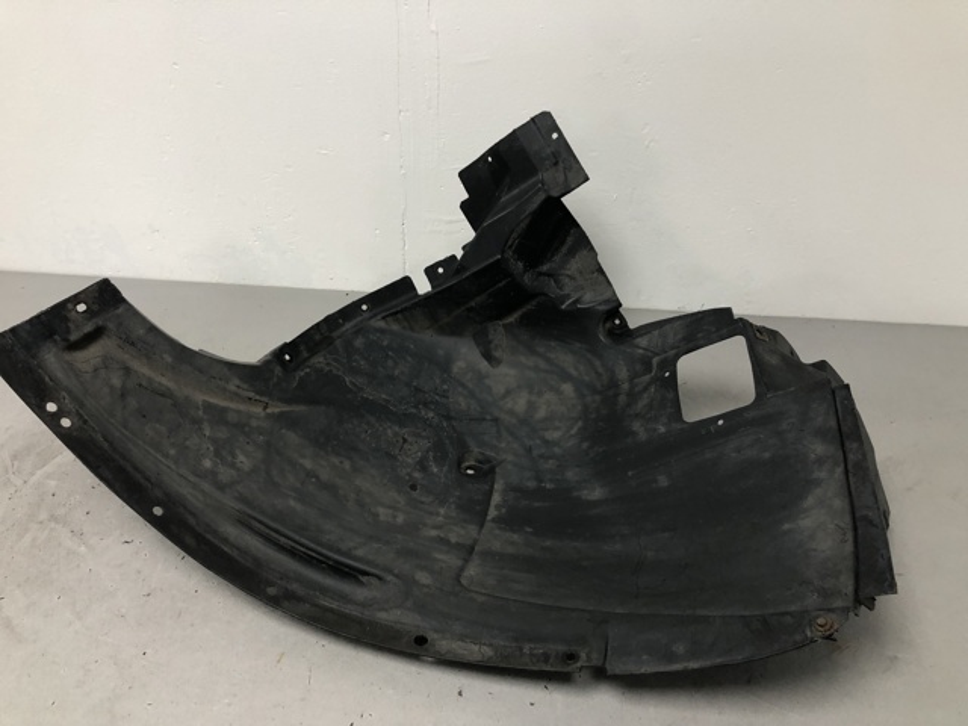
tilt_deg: -35.6
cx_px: 484
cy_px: 363
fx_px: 783
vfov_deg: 49.7
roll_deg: +1.0
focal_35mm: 28
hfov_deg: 63.4
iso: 32
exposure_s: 1/25
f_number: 1.8
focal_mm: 4
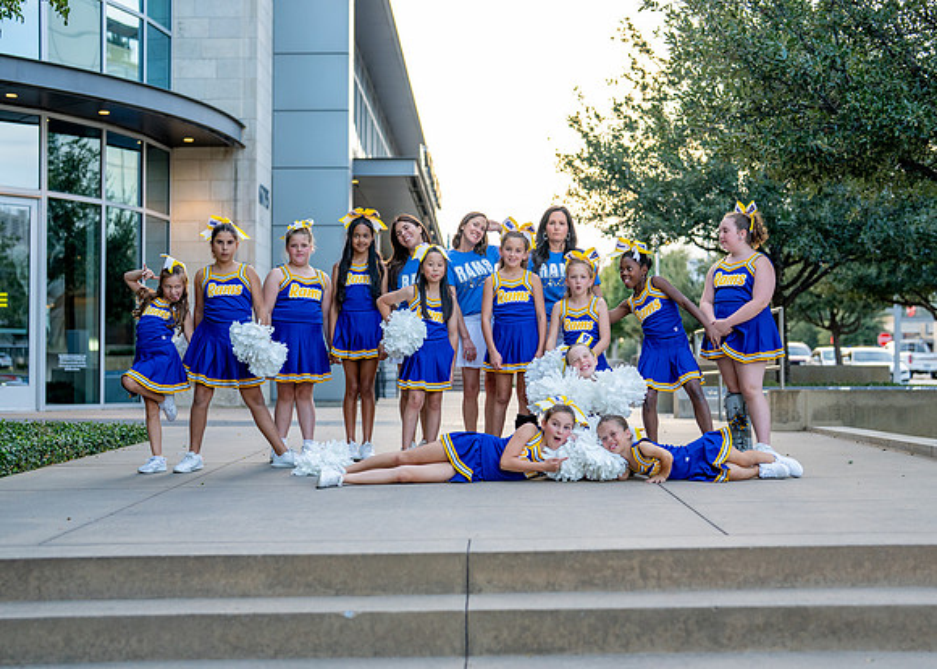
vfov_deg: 25.9
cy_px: 334
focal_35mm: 55
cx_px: 475
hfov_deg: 35.7
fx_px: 1454
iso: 640
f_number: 2
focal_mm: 50
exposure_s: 1/400
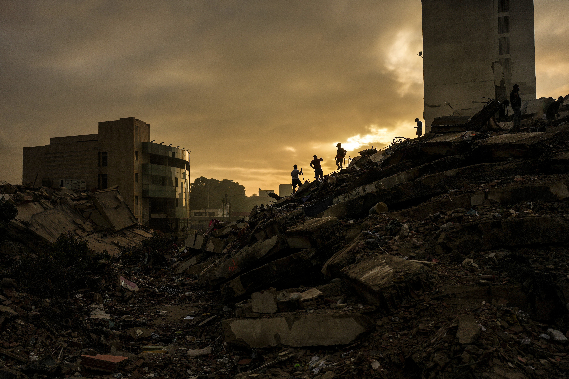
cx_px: 284
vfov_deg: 37.9
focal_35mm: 35
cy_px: 190
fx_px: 553
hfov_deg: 54.4
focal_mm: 35
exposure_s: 1/5000
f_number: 3.2
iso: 125
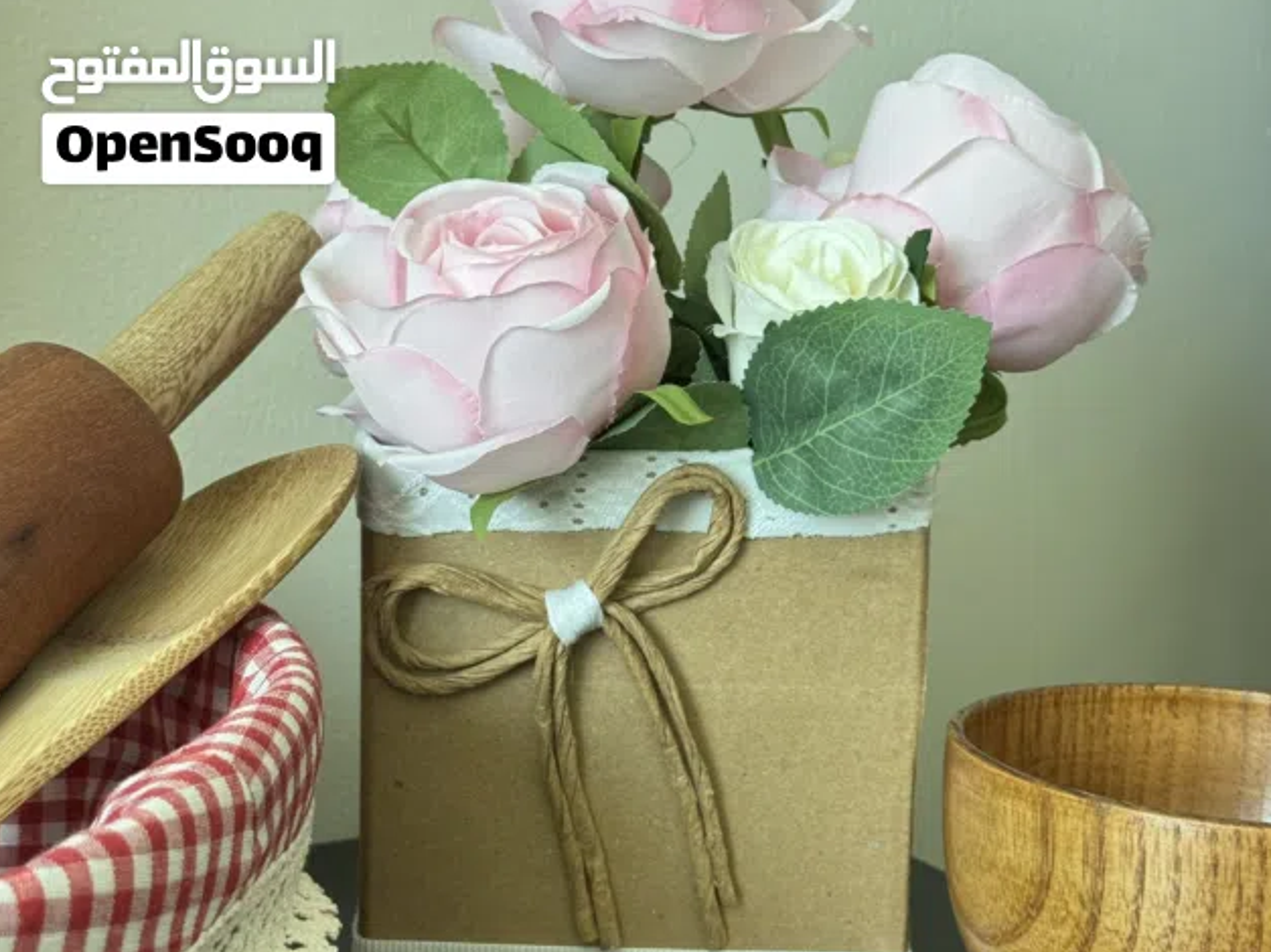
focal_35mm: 49
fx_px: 1799
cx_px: 641
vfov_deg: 29.7
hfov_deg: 38.9
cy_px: 476
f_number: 1.78
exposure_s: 1/60
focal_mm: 6.76
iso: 125
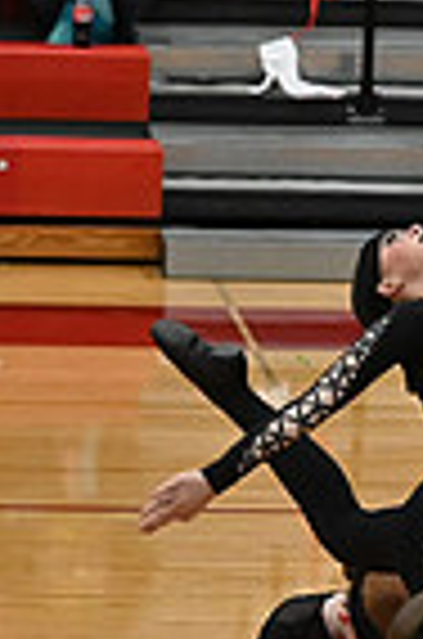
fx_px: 7615
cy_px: 434
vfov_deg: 4.8
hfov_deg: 3.1
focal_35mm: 430
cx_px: 1192
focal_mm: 70
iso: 3200
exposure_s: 1/400
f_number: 4
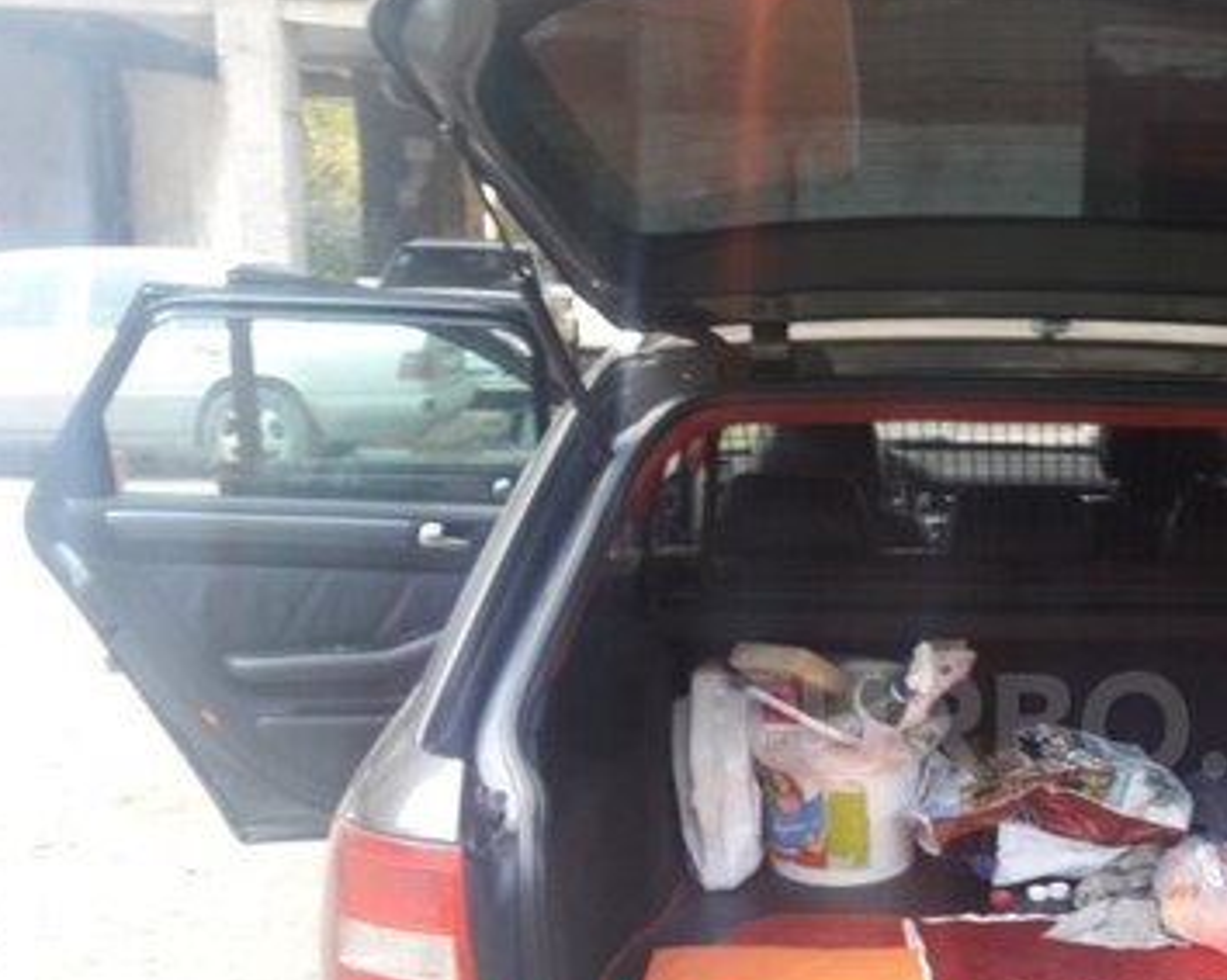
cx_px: 1068
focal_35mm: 51
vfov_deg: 29.2
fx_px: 1852
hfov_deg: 34.9
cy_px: 725
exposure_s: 1/33
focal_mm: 3.7
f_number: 1.9
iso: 40
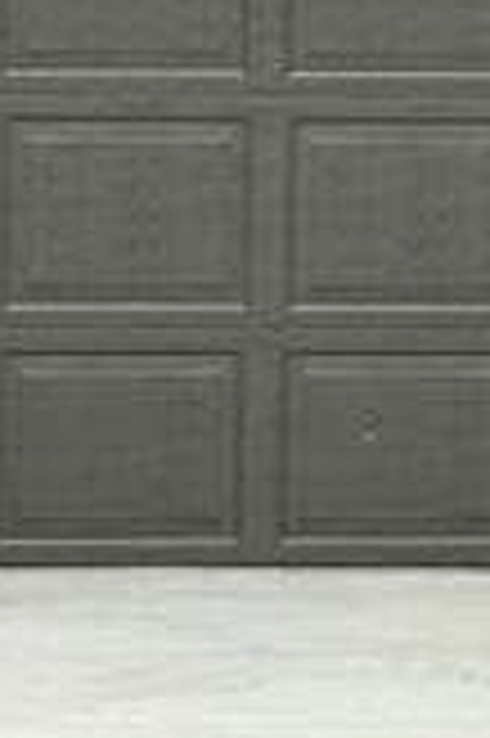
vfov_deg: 6.6
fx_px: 6383
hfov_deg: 4.3
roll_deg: -0.7
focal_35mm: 312
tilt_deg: +1.7
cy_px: -130
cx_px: 1137
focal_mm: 6.76
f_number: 1.78
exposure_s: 1/1560
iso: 64
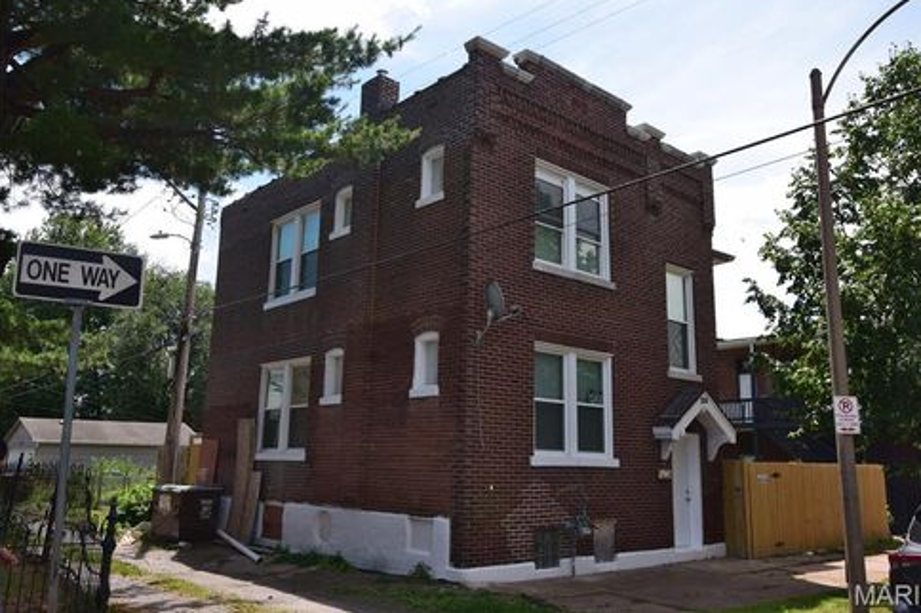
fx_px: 793
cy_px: 298
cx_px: 472
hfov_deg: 60.3
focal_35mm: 31
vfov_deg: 42.3
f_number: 10
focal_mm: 20
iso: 400
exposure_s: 1/320
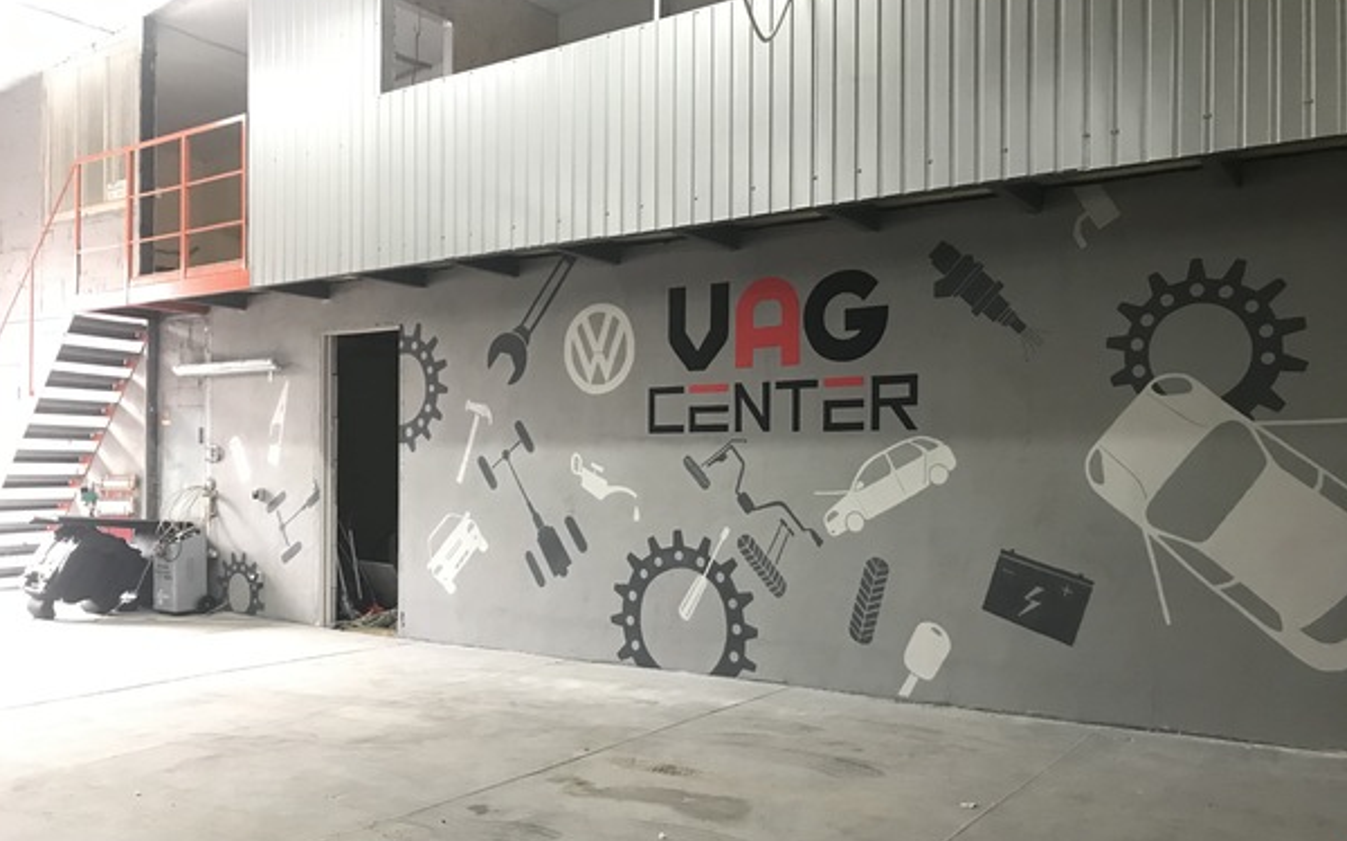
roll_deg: -1.0
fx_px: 1101
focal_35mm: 30
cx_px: 678
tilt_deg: +0.1
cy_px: 477
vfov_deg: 41.7
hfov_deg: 62.9
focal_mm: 3.99
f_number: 1.8
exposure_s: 1/17
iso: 64
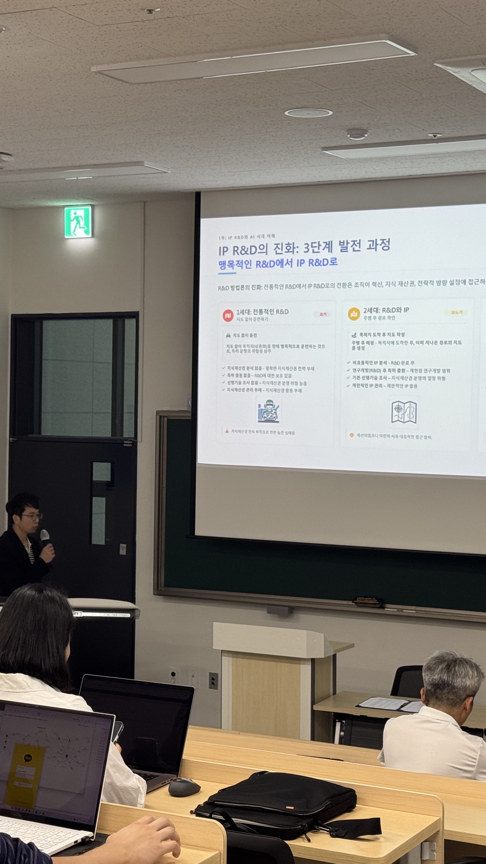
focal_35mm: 70
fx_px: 1604
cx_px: 121
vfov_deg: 30.2
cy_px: 431
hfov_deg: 17.1
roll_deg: -0.6
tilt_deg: -1.3
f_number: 1.78
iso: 80
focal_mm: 6.76
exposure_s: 1/120
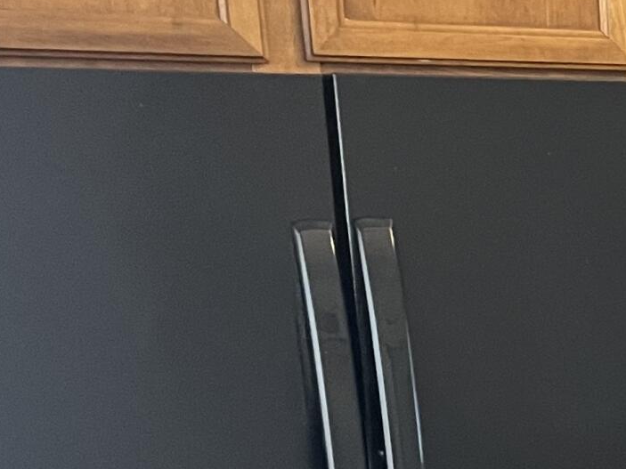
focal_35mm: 111
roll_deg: -0.6
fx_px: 2007
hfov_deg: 15.0
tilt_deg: -14.1
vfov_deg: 12.9
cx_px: 1187
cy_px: 594
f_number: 1.5
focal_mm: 5.7
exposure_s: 1/60
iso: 320
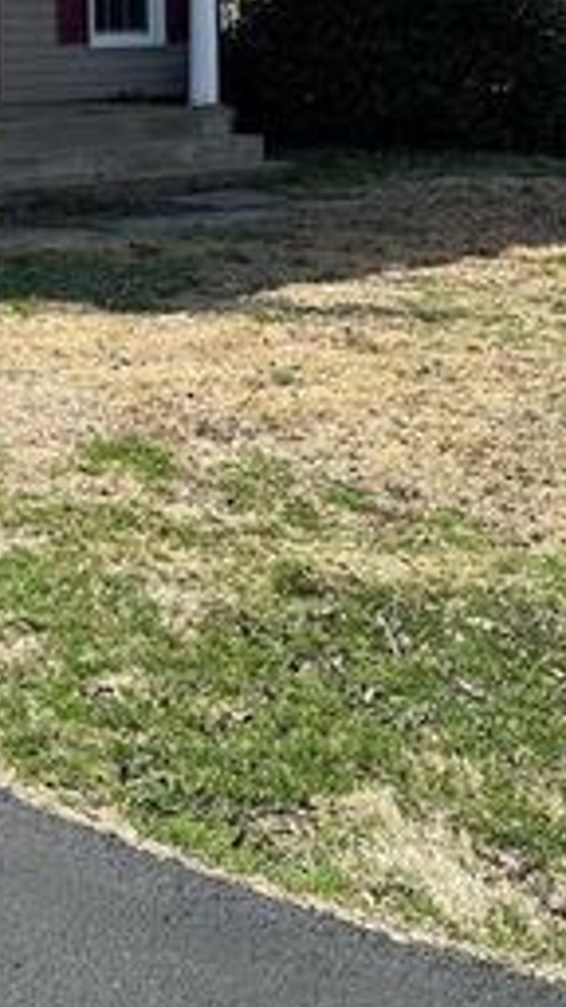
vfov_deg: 29.3
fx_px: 1814
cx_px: -334
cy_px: 41
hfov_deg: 16.0
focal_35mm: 68
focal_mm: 6.86
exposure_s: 1/2525
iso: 80
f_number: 1.78
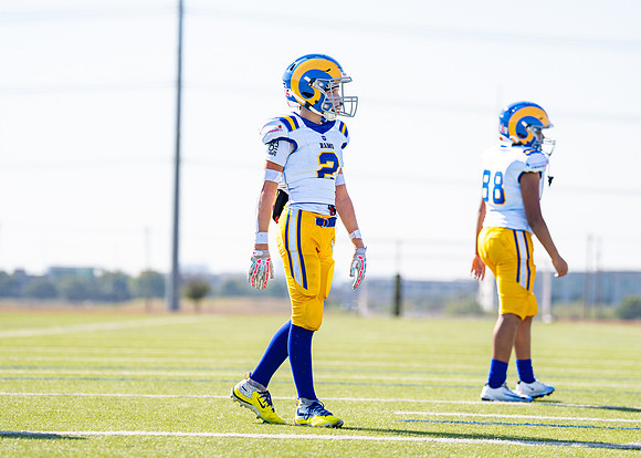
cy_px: 247
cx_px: 307
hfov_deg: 12.9
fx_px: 2841
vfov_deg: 9.2
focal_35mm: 156
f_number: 2.8
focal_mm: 126
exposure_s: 1/1600
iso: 100
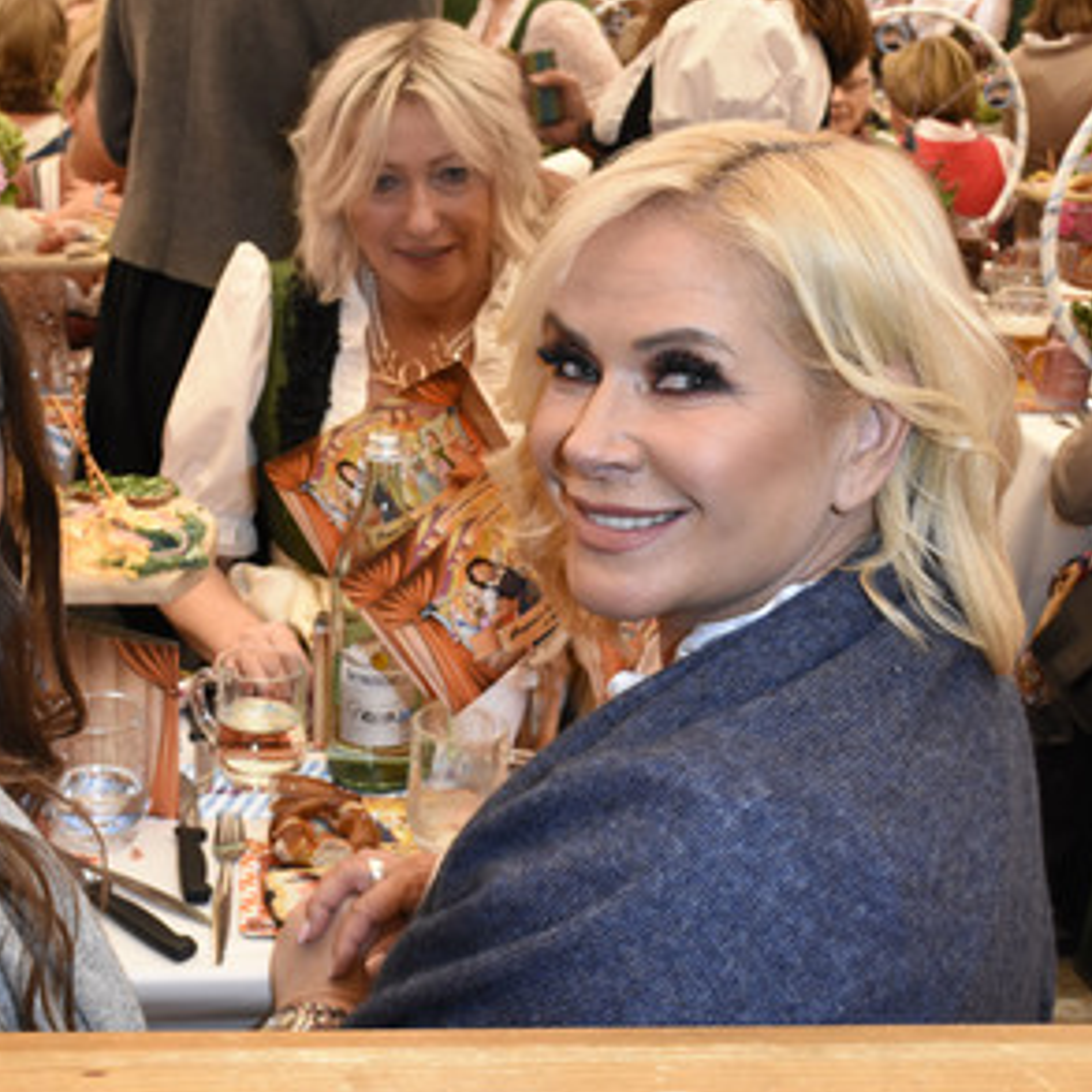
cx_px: 304
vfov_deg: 36.1
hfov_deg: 35.4
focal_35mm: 47
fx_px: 1677
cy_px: 548
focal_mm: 24
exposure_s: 1/60
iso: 1600
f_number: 6.3
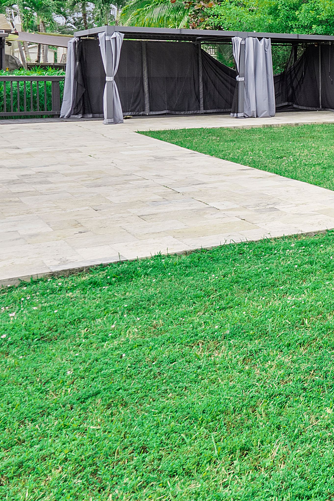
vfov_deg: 39.7
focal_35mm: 47
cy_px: 79
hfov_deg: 20.2
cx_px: 606
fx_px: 654
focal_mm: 16
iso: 500
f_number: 10
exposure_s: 1/400
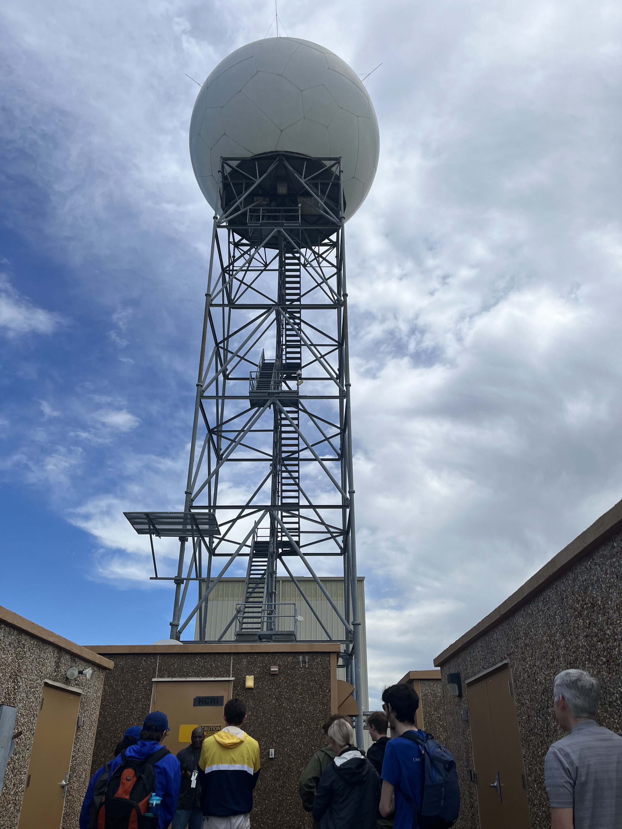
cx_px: 311
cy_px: 414
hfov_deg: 53.1
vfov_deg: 67.3
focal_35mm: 26
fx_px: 623
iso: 50
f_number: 1.6
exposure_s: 1/5319
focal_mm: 5.1
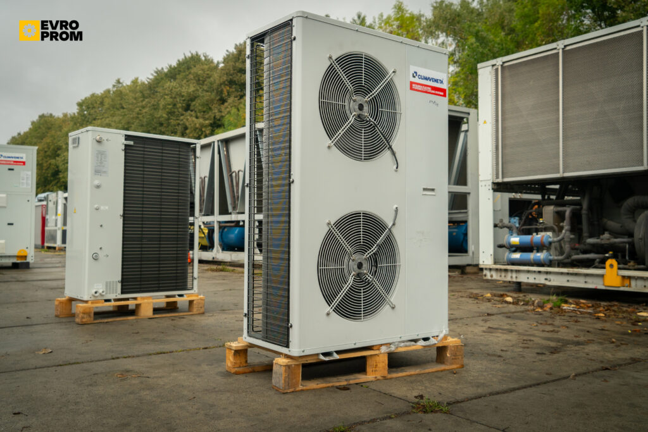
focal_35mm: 32
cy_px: 216
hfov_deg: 58.7
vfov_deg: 41.1
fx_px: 576
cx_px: 324
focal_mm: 32
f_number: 5.6
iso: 400
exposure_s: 1/160
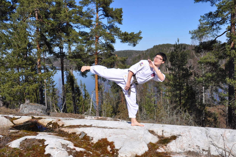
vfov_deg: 41.6
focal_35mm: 32
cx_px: 118
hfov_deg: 59.6
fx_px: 206
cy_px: 78
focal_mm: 21
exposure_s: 1/200
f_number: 14
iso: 200
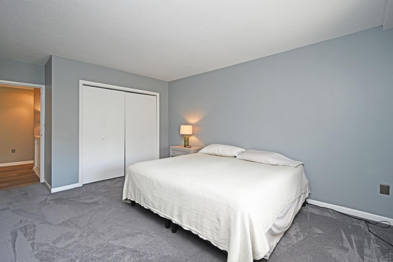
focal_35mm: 16
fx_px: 175
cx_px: 187
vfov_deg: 73.7
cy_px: 127
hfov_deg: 96.7
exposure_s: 1/60
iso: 320
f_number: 4
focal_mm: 14
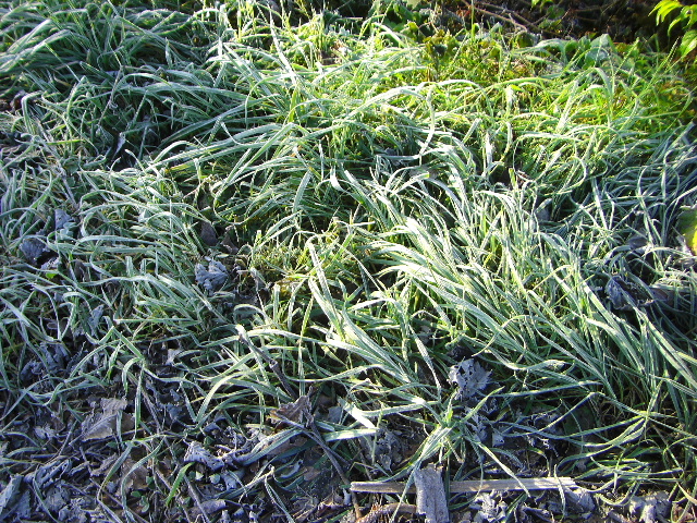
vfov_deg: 37.7
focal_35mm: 38
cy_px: 262
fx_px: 765
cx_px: 348
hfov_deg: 49.0
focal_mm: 6.3
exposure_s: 1/100
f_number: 3.4
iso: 50
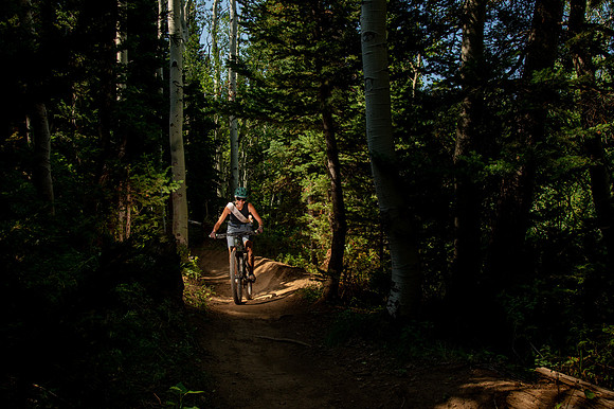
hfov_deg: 58.7
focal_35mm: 32
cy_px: 204
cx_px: 307
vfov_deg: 41.1
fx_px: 545
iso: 500
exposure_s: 1/320
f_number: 10
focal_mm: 32
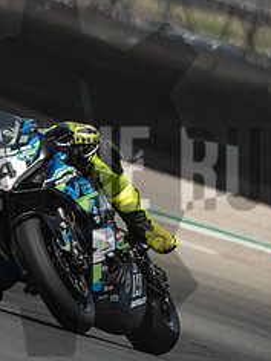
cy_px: 171
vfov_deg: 1.4
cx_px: 51
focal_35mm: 1419
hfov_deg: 1.0
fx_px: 14812
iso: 640
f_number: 5.6
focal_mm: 400
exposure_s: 1/2000
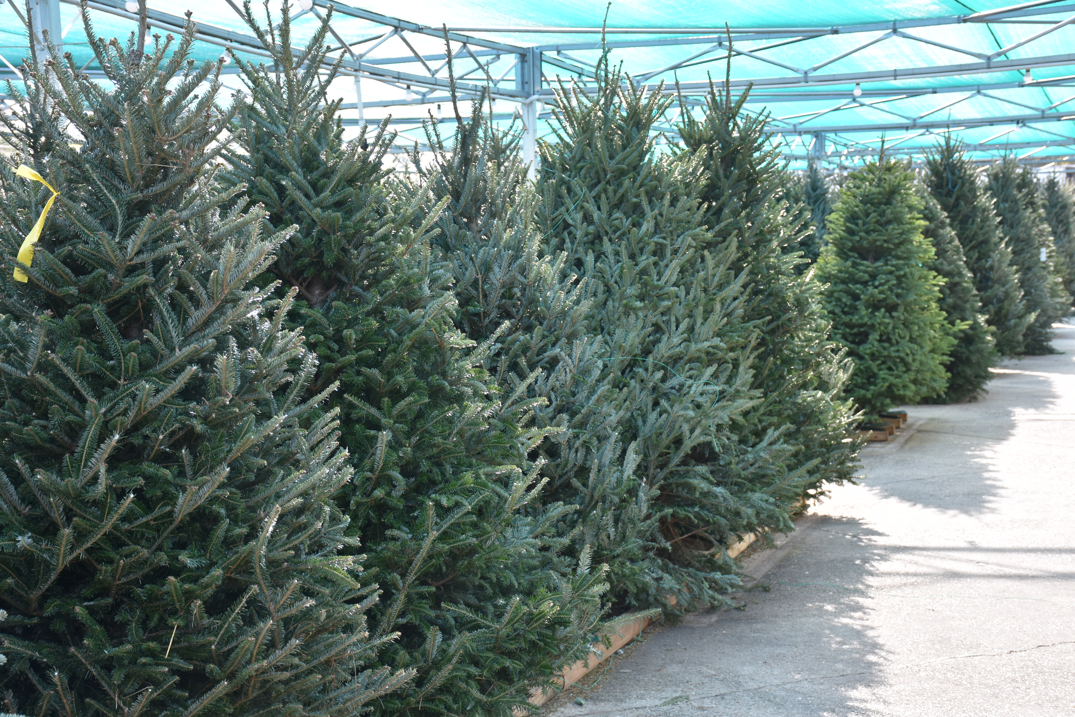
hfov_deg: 31.9
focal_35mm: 63
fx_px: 1882
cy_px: 358
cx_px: 538
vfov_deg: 21.6
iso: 200
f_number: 5.6
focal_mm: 42
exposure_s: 1/125
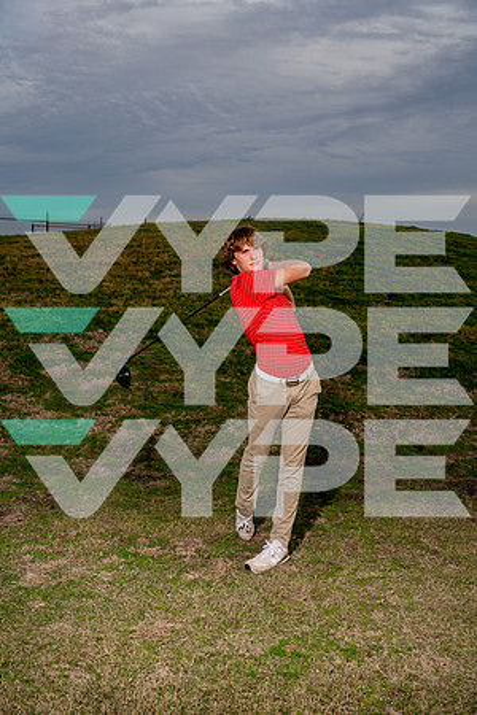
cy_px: 358
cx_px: 238
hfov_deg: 40.0
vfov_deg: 57.2
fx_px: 656
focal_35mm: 33
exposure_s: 1/1000
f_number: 4
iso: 100
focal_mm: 33
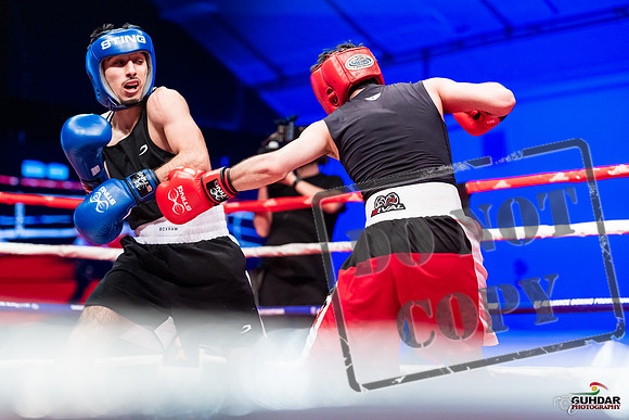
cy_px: 210
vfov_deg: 17.3
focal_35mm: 79
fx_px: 1381
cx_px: 314
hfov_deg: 25.7
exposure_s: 1/1000
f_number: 2.8
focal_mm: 79
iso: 4000
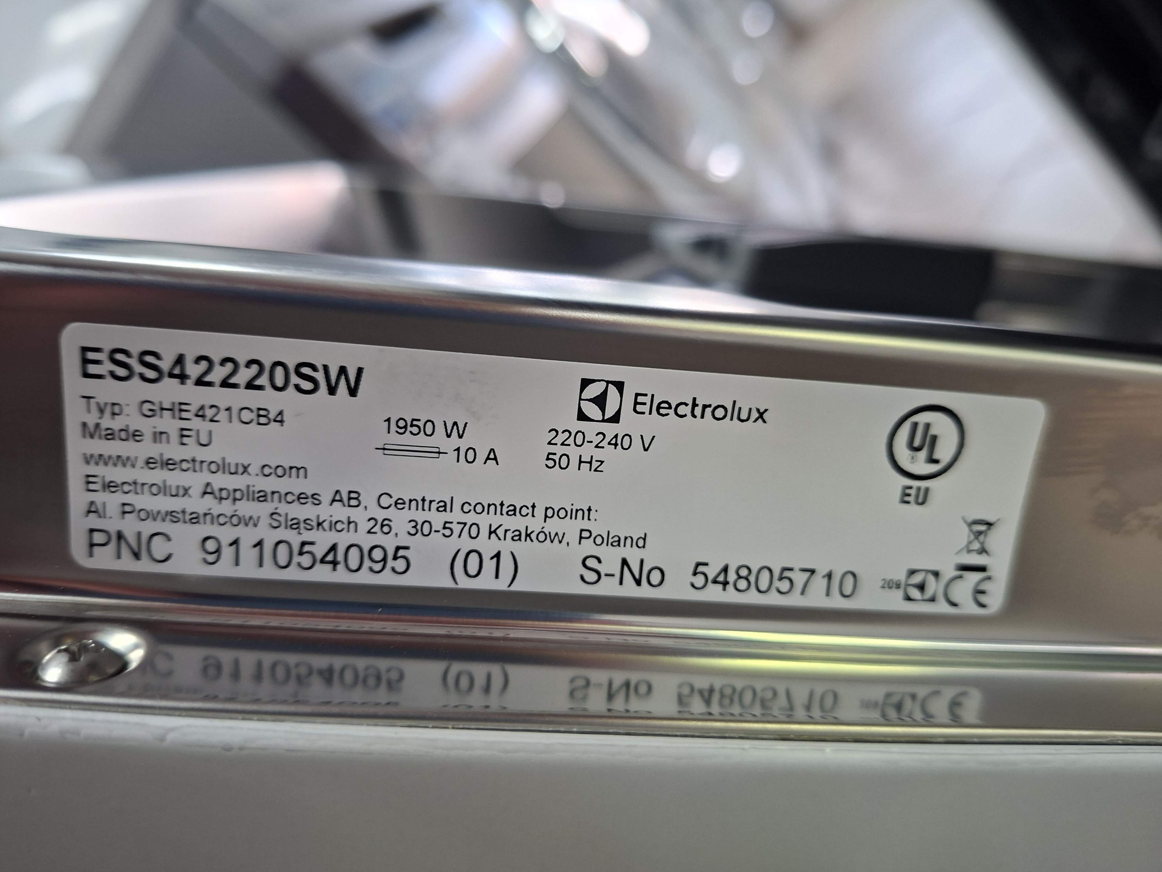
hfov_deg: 73.9
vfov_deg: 58.9
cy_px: 436
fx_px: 772
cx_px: 581
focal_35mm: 23
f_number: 1.8
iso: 250
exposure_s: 1/50
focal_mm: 5.54
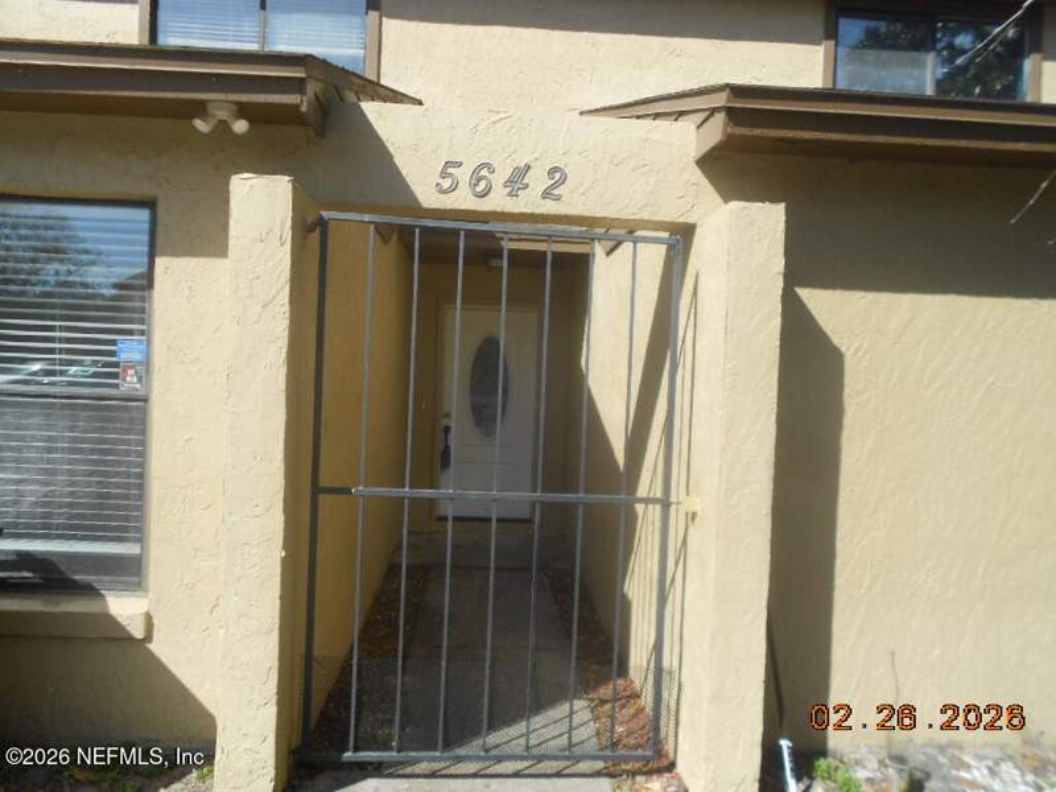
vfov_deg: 53.1
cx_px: 528
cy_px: 396
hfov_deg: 67.3
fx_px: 793
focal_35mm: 26
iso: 80
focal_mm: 4.6
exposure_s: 1/640
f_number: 3.2
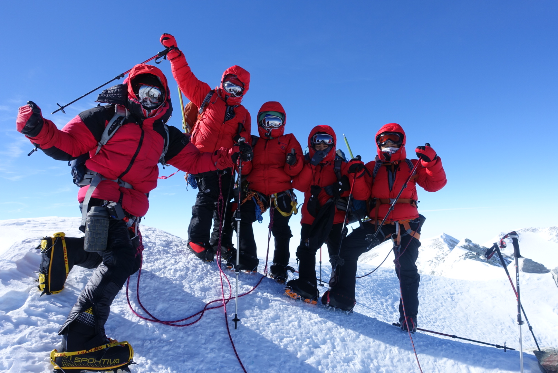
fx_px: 372
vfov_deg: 53.2
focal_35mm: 24
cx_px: 279
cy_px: 186
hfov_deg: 73.7
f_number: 5.6
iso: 125
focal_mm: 8.8
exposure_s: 1/800
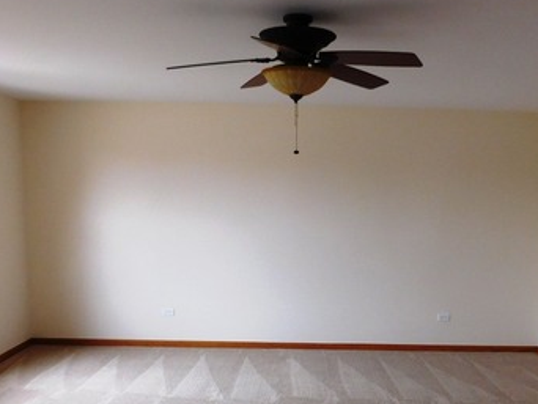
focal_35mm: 43
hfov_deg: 43.8
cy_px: 329
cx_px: 299
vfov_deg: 32.6
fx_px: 669
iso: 125
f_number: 3
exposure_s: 1/50
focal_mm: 4
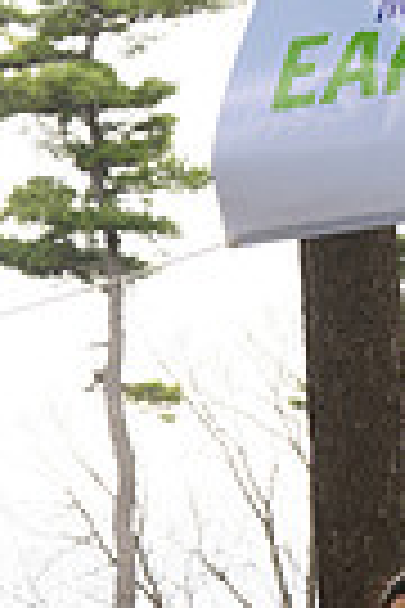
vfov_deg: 8.7
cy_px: 865
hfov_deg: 5.8
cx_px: 567
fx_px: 3932
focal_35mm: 233
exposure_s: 1/320
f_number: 8
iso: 400
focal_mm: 70
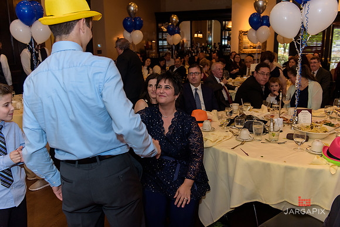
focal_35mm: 32
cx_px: 170
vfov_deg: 41.1
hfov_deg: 58.7
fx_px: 302
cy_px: 114
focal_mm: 32
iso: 1600
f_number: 3.2
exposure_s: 1/125
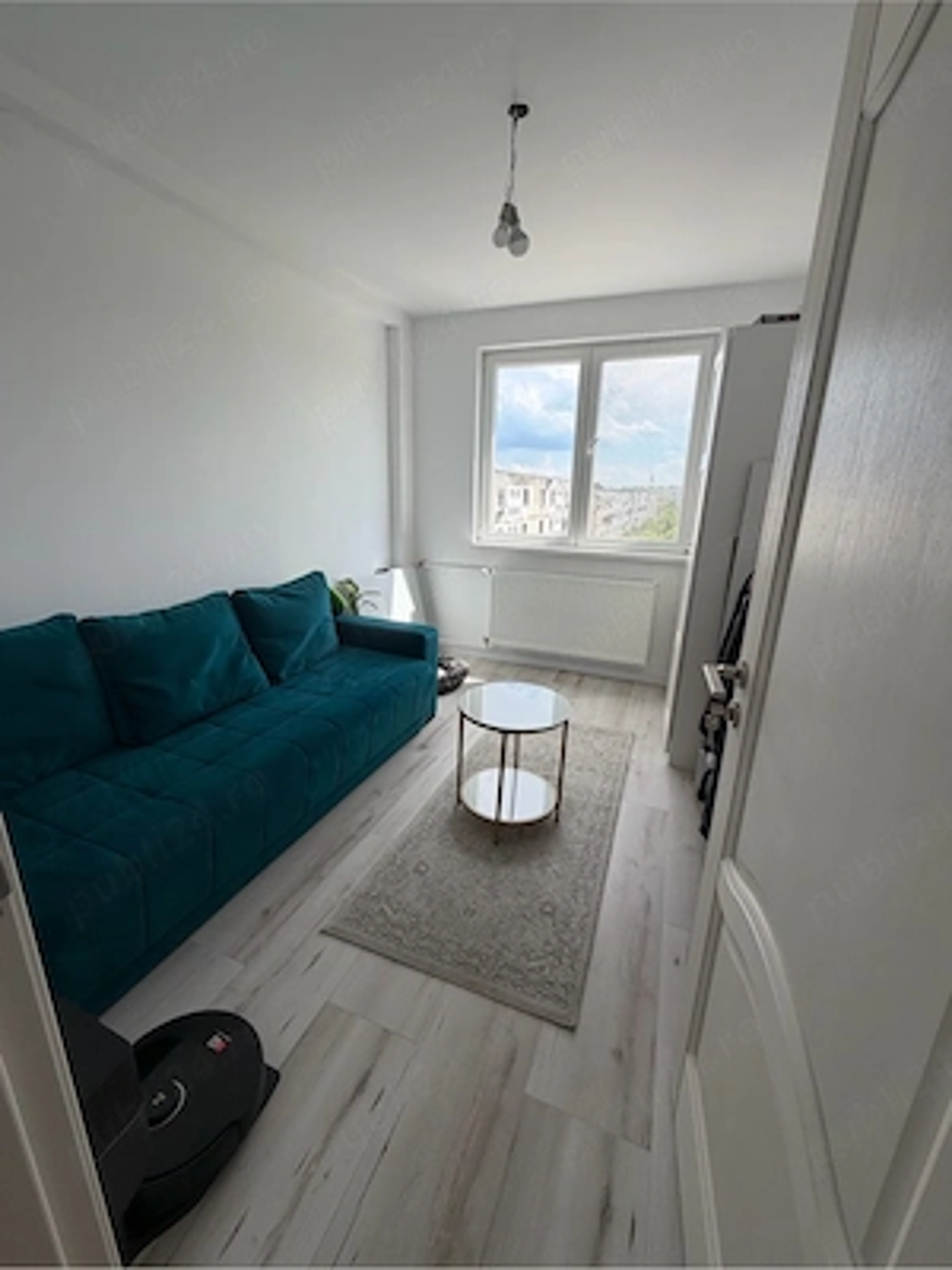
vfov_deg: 102.1
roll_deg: -1.9
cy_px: 635
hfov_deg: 85.7
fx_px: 513
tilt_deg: -15.6
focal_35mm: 14
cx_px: 476
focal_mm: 2.22
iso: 64
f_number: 2.2
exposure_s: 1/200
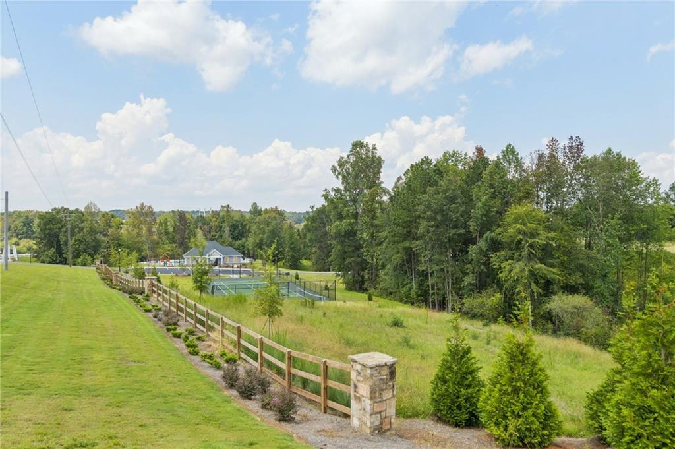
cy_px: 224
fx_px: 450
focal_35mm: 24
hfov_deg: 73.8
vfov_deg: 53.1
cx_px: 338
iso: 400
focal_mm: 24
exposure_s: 1/1000
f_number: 8
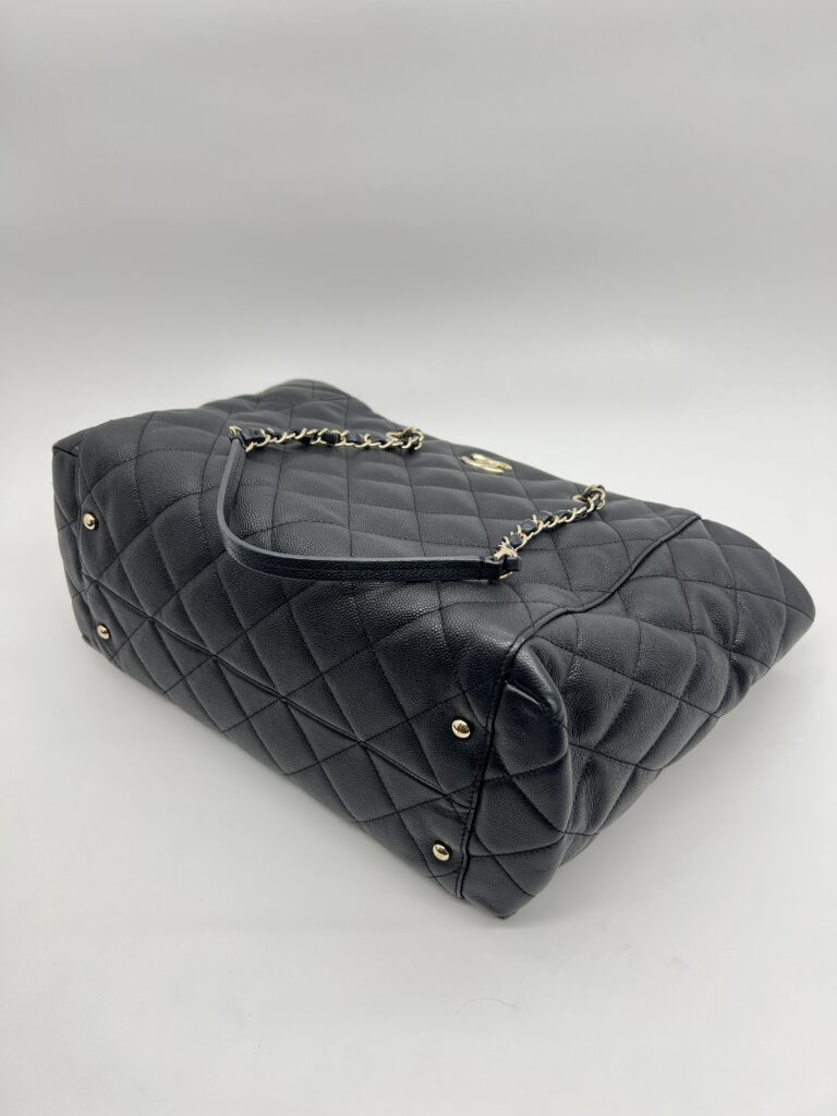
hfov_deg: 53.1
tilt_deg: -41.3
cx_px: 418
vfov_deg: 67.3
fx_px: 838
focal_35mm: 26
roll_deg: +3.0
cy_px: 558
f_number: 1.5
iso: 40
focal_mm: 5.7
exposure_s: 1/100
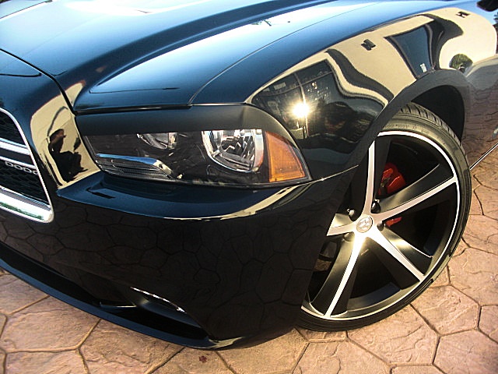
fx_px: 518
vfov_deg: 39.7
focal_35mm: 36
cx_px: 249
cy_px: 187
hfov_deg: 51.4
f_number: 2.8
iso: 100
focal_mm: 6.3
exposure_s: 1/100
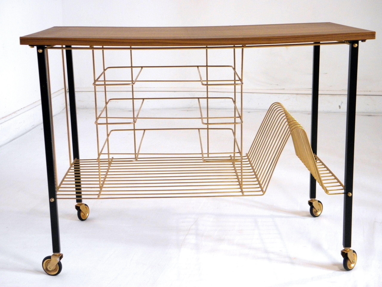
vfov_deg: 27.0
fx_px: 596
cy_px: 144
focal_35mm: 54
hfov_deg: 35.5
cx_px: 191
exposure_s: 1/50
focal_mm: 9.7
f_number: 4.1
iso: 200
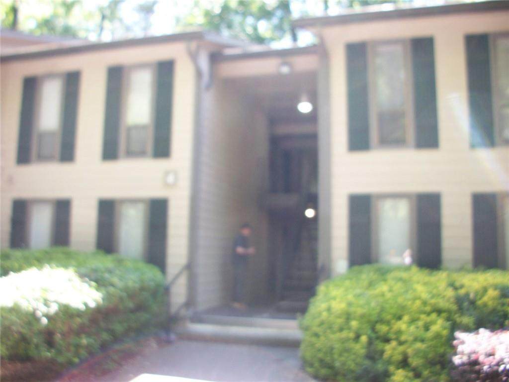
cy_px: 191
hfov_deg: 52.6
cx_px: 254
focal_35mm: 35
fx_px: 515
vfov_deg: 40.7
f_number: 3.1
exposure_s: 1/60
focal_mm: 6.3
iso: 80
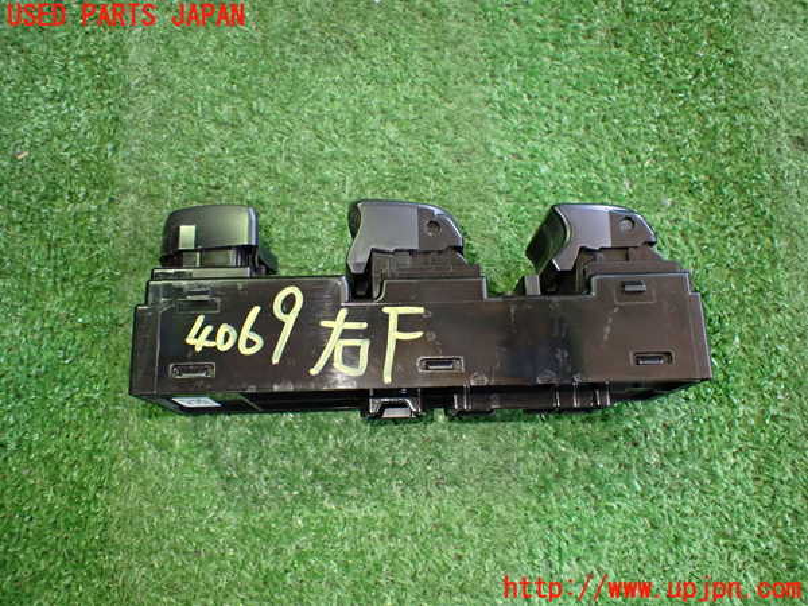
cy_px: 303
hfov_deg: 60.0
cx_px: 404
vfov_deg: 46.8
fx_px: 700
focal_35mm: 30
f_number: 2.3
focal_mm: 5.4
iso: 800
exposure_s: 1/80
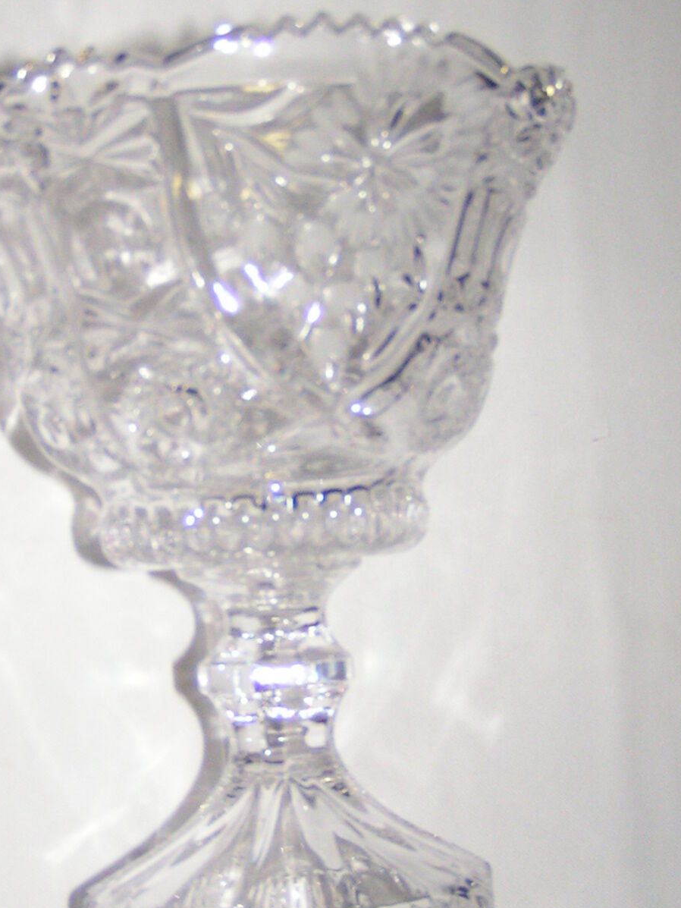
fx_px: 1705
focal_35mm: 65
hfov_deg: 22.6
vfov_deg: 29.8
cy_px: 455
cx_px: 299
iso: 200
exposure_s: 1/40
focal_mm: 5.8
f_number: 2.8
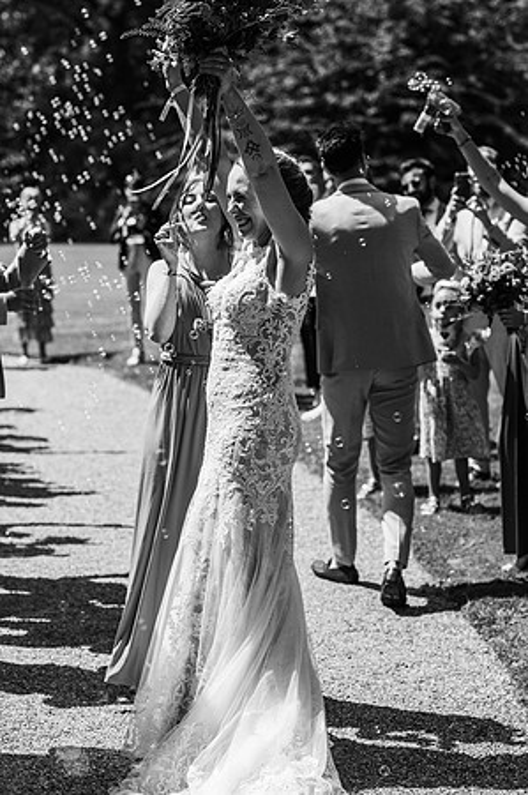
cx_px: 264
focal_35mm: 85
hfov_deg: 16.0
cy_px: 398
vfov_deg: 23.9
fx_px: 1874
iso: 100
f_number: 4
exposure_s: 1/1600
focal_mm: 85
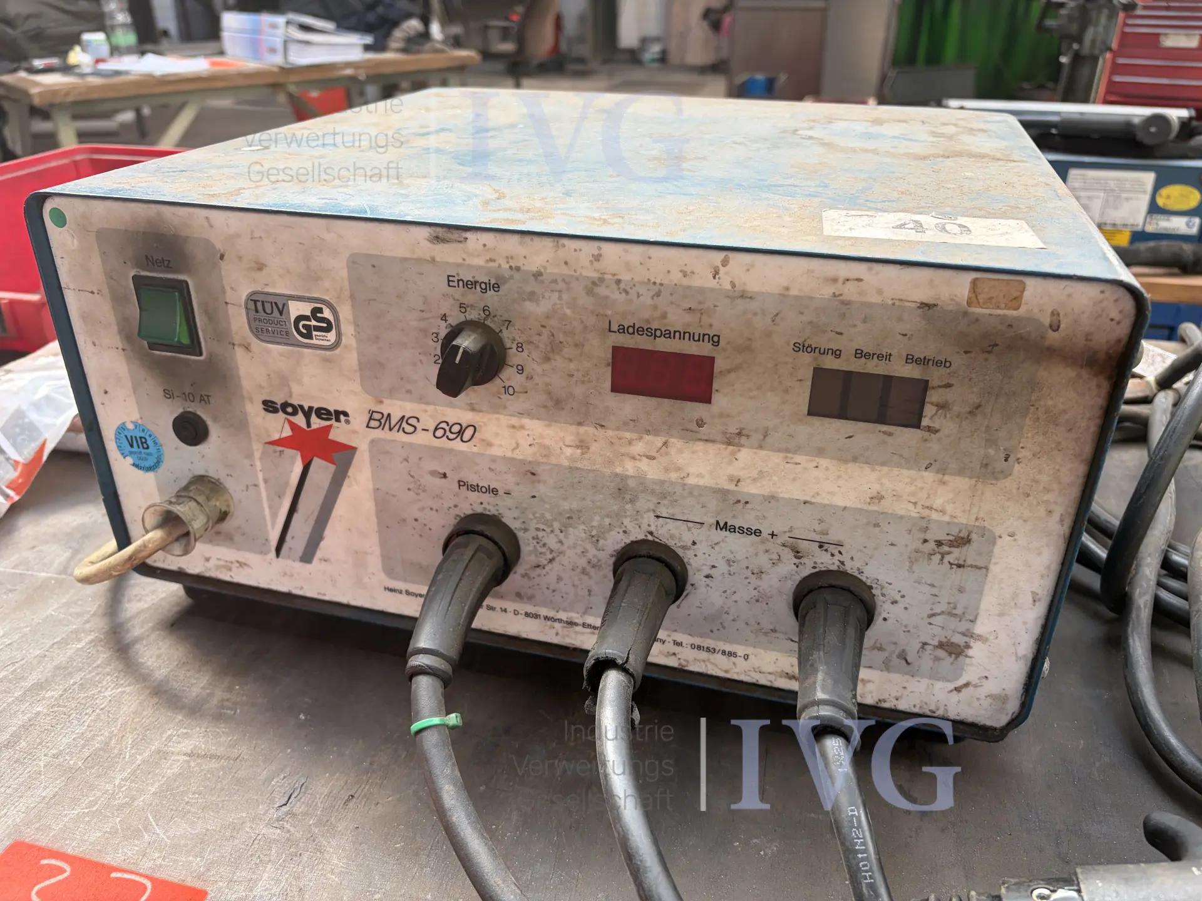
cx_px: 601
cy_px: 450
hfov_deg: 67.3
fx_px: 903
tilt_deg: -28.7
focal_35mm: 26
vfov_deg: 53.1
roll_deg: -0.1
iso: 100
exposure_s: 1/121
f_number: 1.6
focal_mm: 5.96
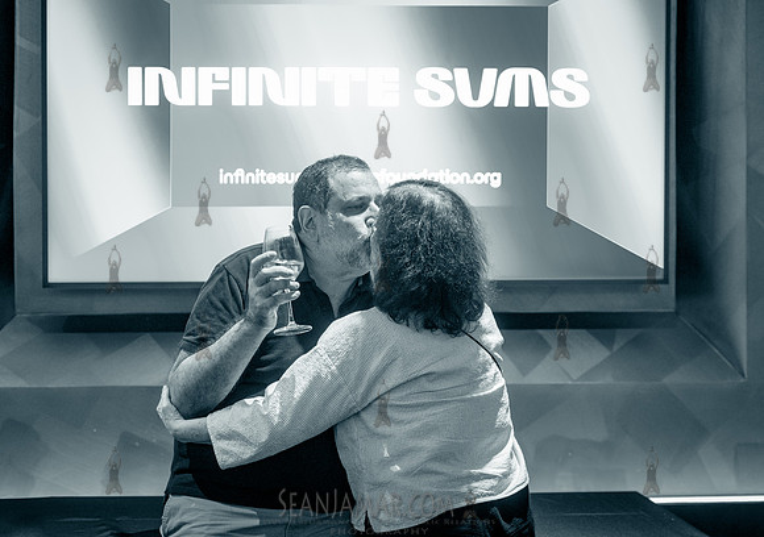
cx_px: 410
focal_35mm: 104
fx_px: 2237
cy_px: 286
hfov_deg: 19.4
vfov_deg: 13.7
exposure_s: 1/200
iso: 6400
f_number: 3.5
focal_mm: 92
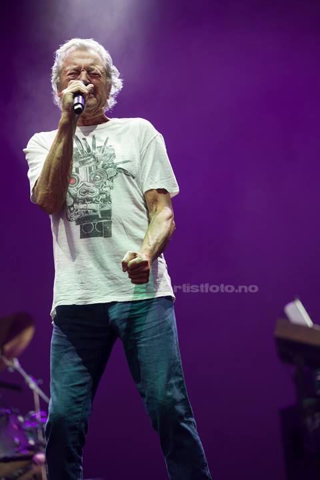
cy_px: 240
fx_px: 1600
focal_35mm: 120
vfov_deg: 17.1
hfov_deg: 11.4
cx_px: 160
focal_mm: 120
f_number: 2.8
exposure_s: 1/1000
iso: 250
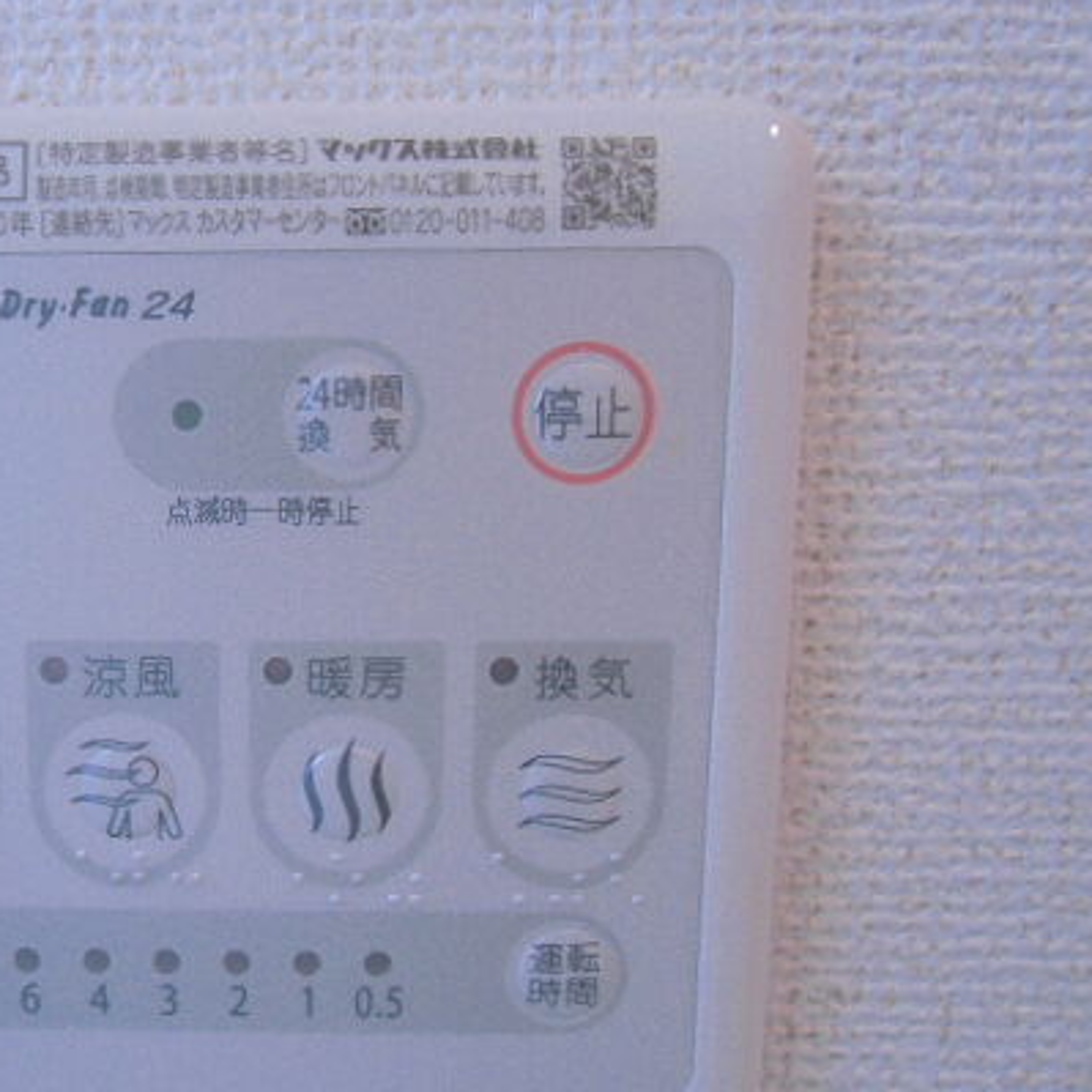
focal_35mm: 34
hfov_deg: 46.2
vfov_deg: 48.4
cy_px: 588
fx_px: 1213
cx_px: 238
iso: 200
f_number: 3
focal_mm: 4.24
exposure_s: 1/60
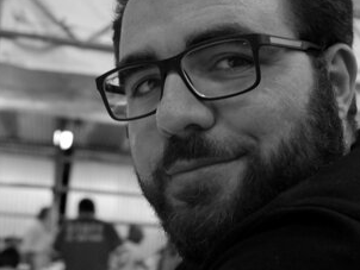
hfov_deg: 35.2
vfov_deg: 27.0
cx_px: 238
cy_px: 162
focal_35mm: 54
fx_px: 562
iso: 1000
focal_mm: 24
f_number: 4
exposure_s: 1/50
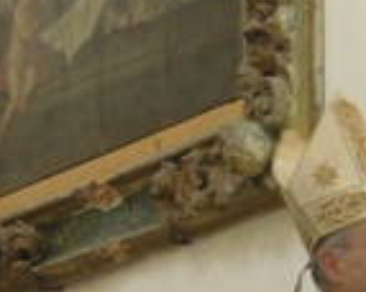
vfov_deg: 4.8
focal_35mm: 321
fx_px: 3472
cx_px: 509
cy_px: 218
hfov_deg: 6.0
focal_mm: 17.4
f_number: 5
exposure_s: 1/30
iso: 200
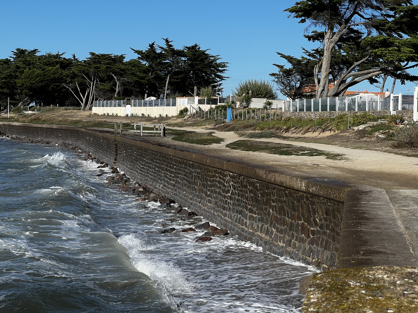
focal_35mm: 78
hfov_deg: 25.0
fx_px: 942
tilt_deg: -1.8
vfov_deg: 18.9
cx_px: 207
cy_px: 157
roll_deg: -1.2
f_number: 2.8
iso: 32
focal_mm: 9
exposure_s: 1/1054
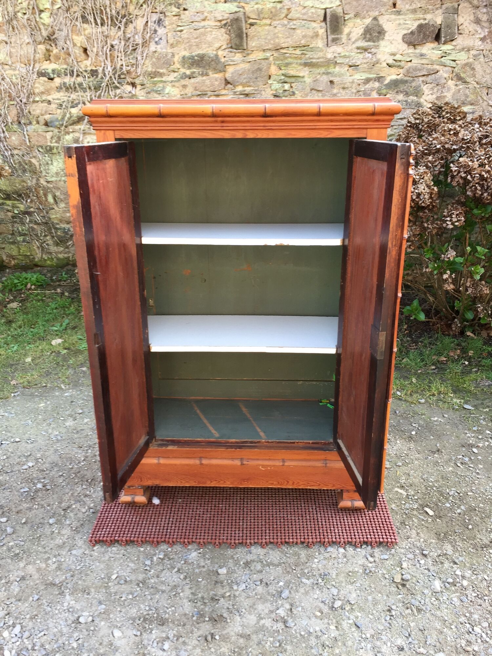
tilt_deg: -21.1
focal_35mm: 29
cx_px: 246
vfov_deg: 61.7
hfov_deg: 48.2
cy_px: 328
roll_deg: -0.3
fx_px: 550
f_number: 2.2
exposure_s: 1/100
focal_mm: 4.15
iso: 40
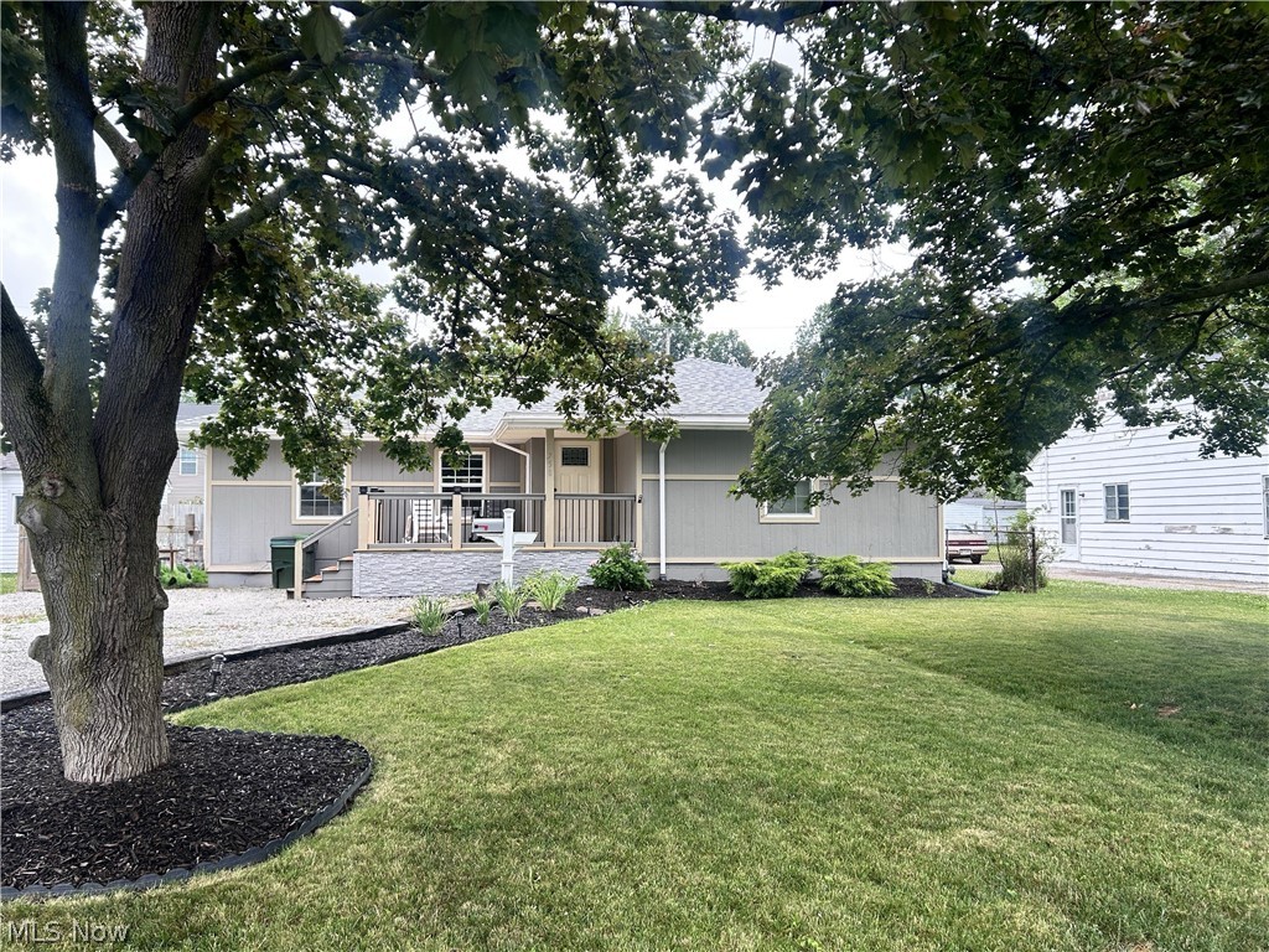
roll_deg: +0.7
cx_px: 634
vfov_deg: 53.1
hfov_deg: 67.3
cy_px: 476
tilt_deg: +2.2
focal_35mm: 26
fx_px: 953
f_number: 1.5
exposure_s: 1/733
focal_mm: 5.7
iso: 50
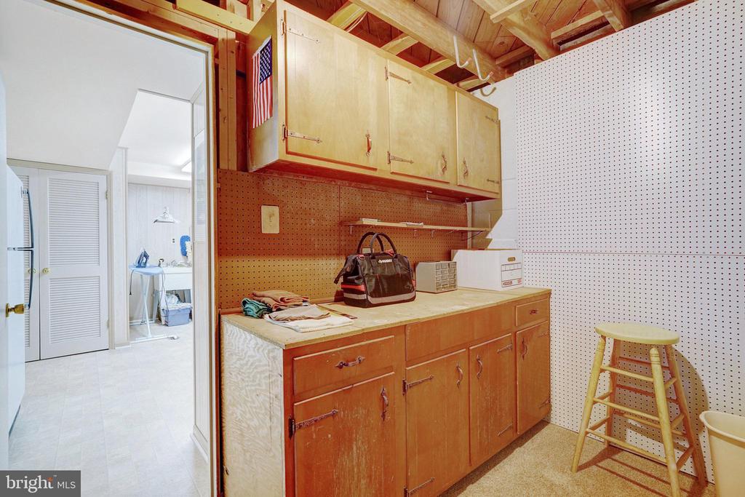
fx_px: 331
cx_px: 372
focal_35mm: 16
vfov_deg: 73.8
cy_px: 248
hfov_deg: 96.7
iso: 1250
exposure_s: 1/15
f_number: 8
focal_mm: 16
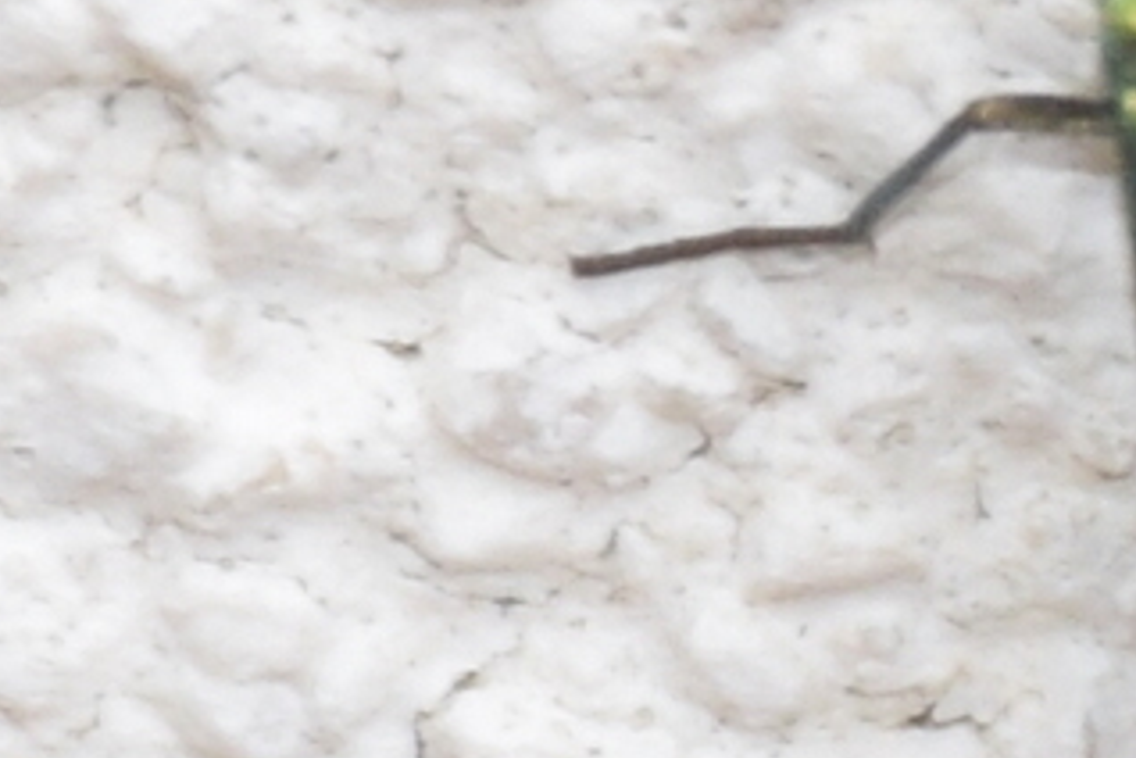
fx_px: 19973
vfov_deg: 2.2
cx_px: 1602
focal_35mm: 633
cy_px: 390
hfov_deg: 3.2
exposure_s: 1/200
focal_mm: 140
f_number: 7.1
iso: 320
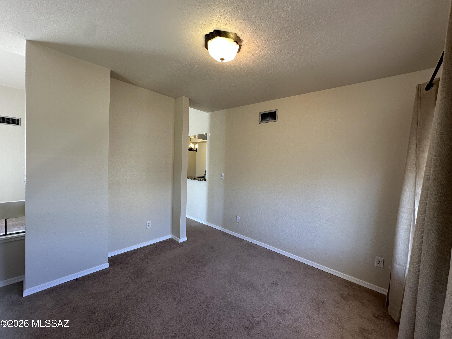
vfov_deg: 85.7
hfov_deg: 102.1
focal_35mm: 14
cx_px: 226
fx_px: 183
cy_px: 170
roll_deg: -2.2
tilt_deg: -2.4
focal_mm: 2.22
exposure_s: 1/120
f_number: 2.2
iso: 160
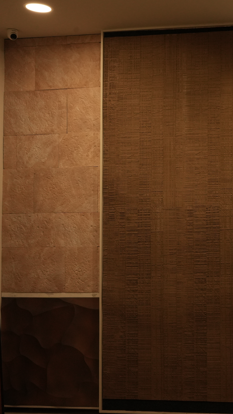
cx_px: 316
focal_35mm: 56
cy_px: 210
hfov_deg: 19.5
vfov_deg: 37.2
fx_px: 615
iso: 2000
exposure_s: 1/160
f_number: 9
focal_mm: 35
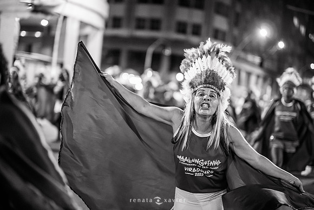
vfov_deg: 27.0
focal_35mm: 50
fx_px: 436
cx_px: 157
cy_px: 105
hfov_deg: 39.6
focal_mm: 50
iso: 2000
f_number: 1.2
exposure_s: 1/320
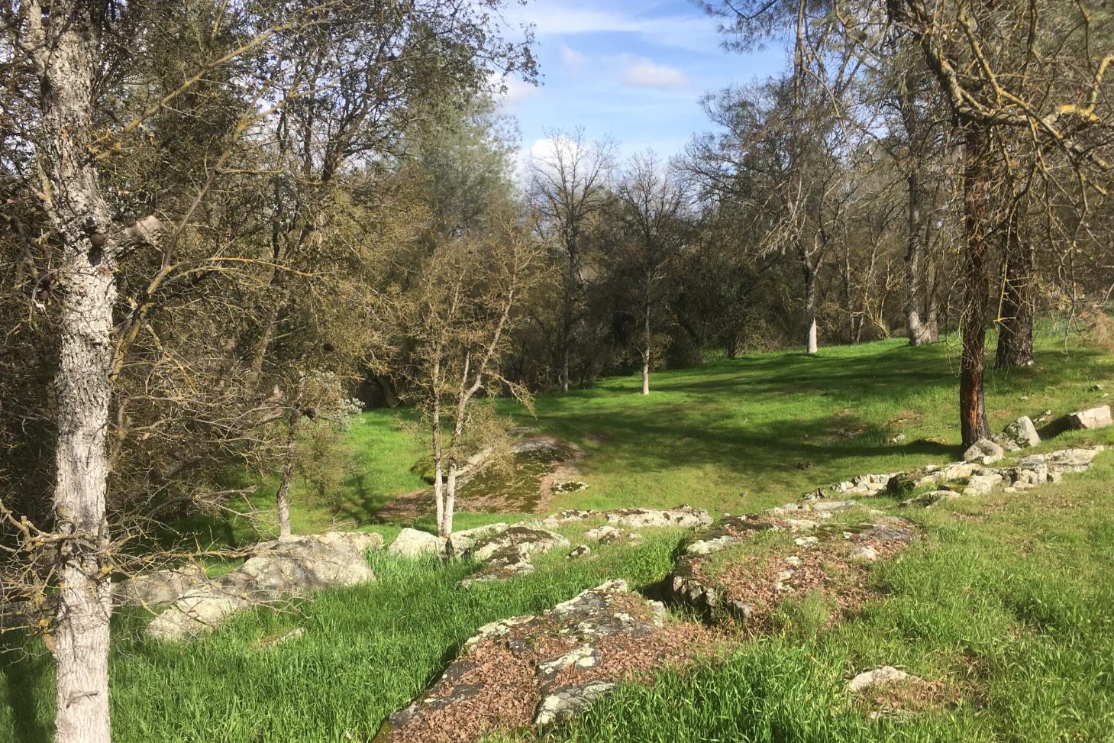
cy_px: 403
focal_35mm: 31
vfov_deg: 42.3
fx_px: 959
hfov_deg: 60.3
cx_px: 564
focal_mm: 4.15
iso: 25
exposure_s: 1/927
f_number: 2.2
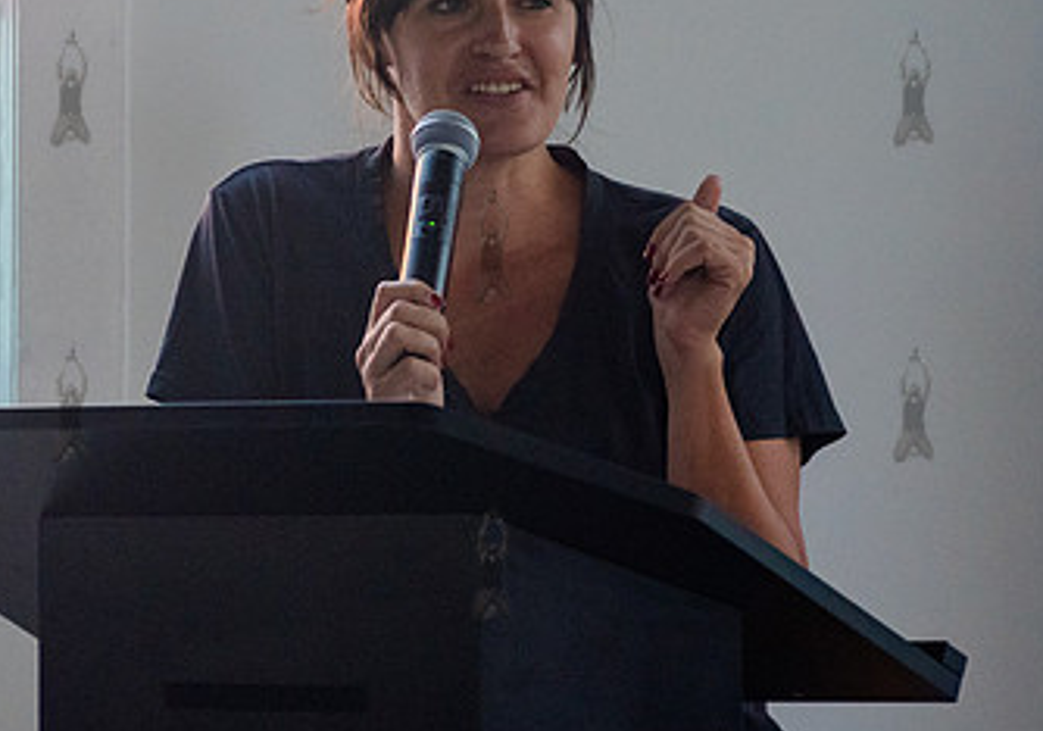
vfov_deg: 3.7
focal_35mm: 389
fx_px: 11449
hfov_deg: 5.2
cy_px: 198
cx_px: 490
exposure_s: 1/500
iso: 4000
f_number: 4
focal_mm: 200
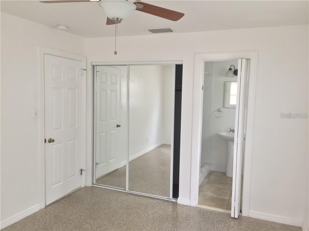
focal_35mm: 29
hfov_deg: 61.7
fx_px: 259
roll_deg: -1.7
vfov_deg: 48.2
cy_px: 116
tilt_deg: -6.5
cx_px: 154
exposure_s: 1/30
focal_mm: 4.15
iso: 100
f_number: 2.2
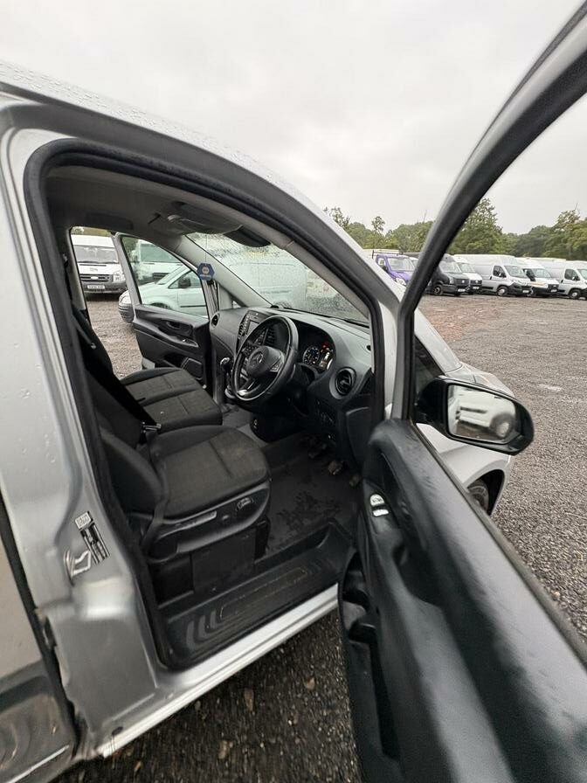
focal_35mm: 14
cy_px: 392
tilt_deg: -13.7
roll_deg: -1.3
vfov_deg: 102.1
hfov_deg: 85.7
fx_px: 317
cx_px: 294
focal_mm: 2.22
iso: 250
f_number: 2.2
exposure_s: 1/60
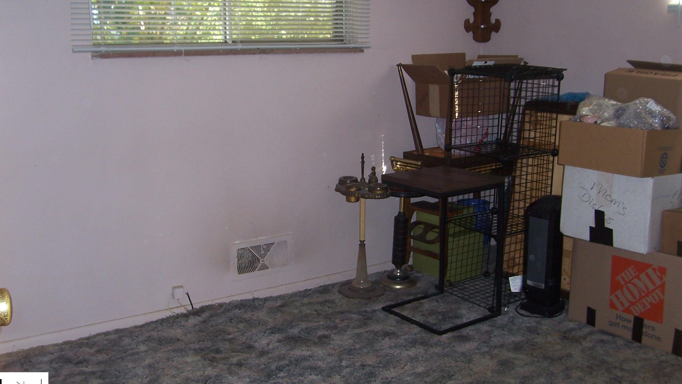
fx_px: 687
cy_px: 164
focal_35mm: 38
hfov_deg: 52.8
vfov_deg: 31.2
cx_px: 343
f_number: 2.7
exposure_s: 1/60
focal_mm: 5.6
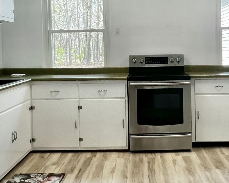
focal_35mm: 44
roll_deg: +1.3
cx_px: 142
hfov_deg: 41.7
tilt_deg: -1.7
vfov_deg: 33.8
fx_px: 298
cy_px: 59
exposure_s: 1/120
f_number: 1.8
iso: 50
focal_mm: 1.57
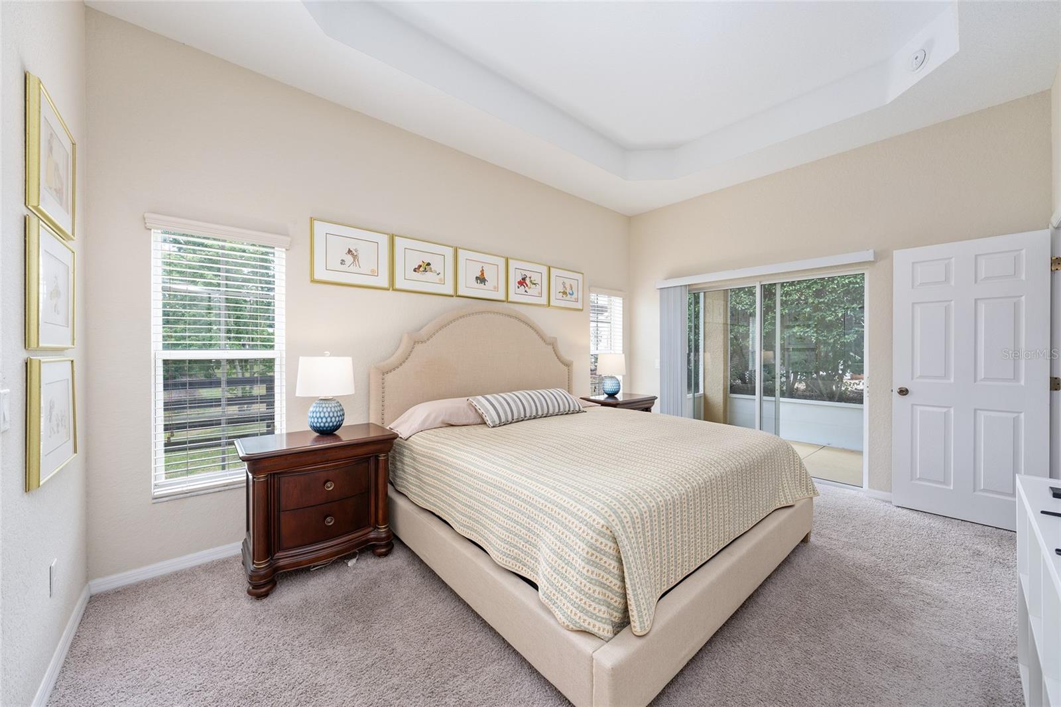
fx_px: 383
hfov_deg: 108.3
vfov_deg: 85.4
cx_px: 530
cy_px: 354
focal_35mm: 13
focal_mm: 13
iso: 160
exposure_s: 1/15
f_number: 5.6
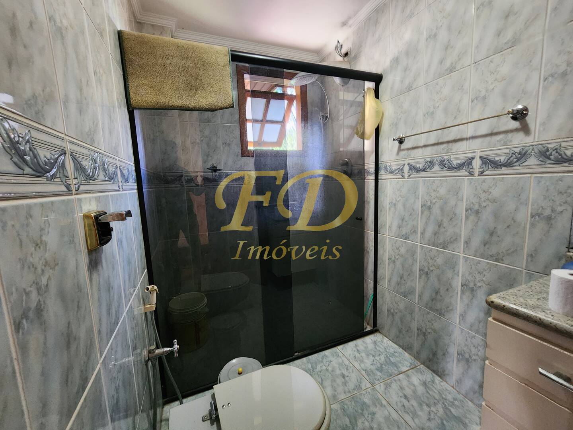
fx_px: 215
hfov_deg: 106.2
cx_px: 286
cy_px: 215
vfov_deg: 89.9
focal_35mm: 13
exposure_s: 1/24
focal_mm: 2.2
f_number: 2.2
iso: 800
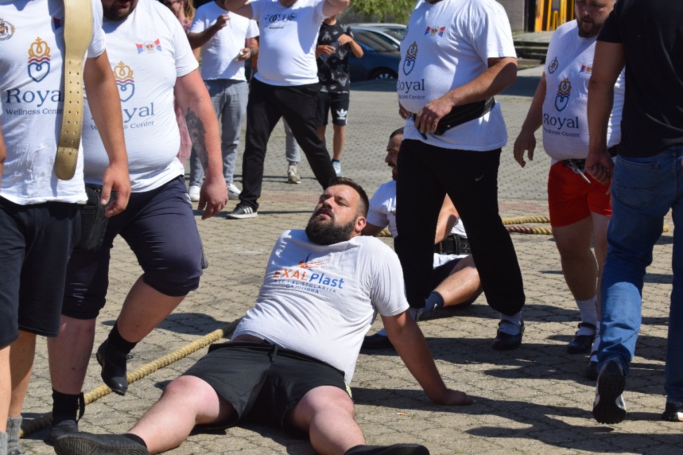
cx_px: 342
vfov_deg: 7.9
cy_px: 228
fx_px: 3301
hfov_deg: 11.8
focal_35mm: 174
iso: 400
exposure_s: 1/1667
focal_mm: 116
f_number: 6.3
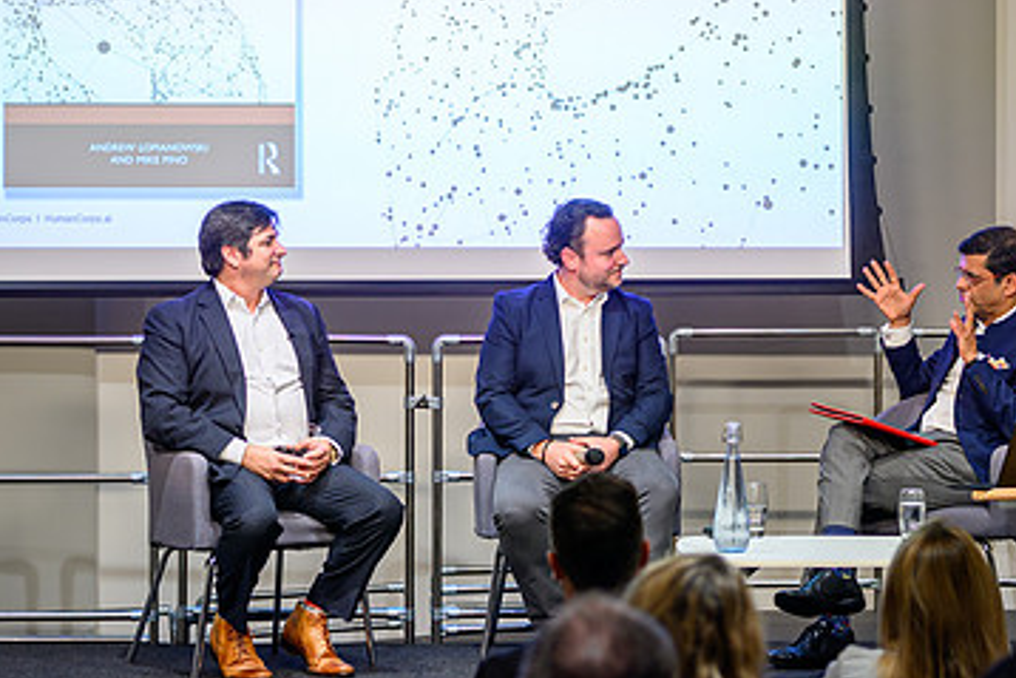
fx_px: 3444
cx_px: 633
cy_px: 217
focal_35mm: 122
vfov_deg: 11.2
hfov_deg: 16.8
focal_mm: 50
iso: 180
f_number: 2.2
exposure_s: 1/160
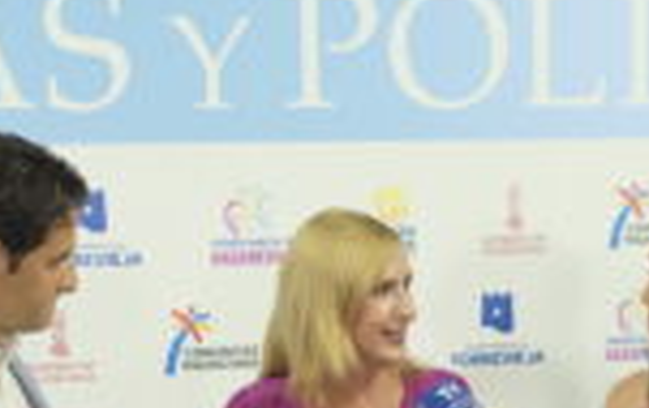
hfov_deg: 21.0
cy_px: 464
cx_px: 340
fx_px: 1754
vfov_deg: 13.0
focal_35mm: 99
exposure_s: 1/500
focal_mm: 23
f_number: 2.5
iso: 1600
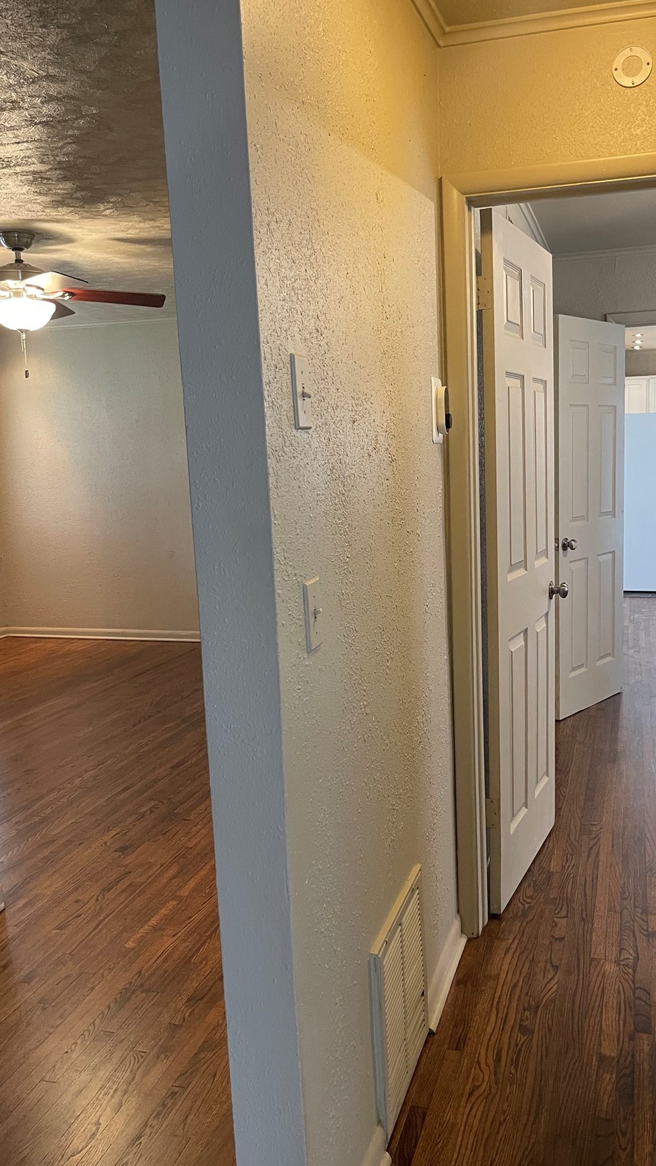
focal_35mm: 30
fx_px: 927
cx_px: 358
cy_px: 589
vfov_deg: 64.3
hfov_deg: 38.9
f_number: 1.6
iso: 320
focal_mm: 5.1
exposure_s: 1/60
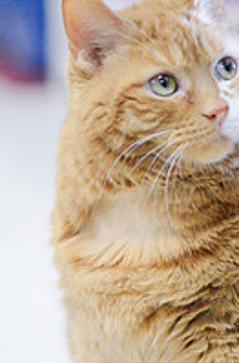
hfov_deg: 8.0
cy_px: 237
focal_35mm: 170
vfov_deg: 12.1
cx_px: 217
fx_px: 1708
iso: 3200
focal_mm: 50
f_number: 1.6
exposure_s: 1/1000
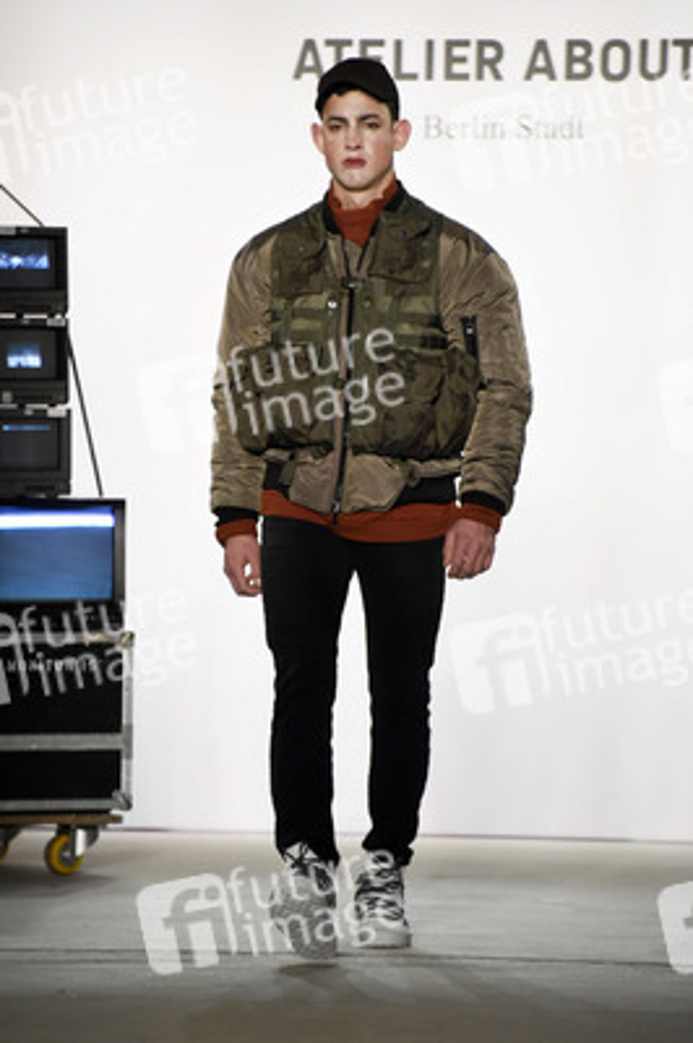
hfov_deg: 4.6
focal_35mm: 300
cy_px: 522
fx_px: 8677
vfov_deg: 6.9
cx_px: 346
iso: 4000
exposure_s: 1/320
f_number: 5.6
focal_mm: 300
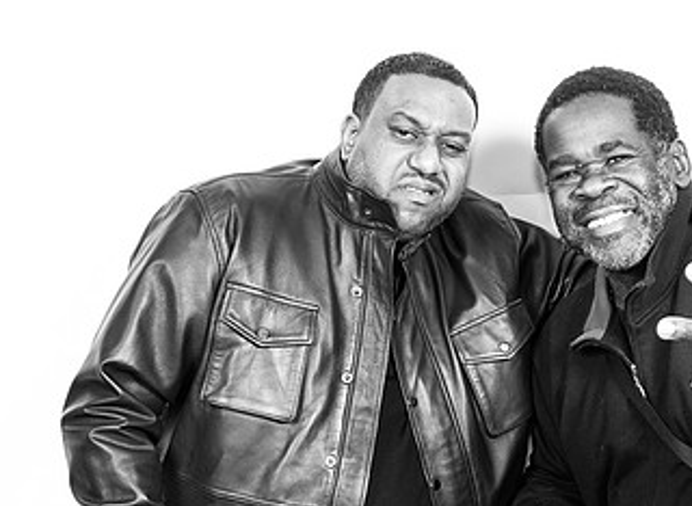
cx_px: 468
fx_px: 1942
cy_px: 329
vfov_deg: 14.8
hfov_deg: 20.1
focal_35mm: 98
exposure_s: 1/200
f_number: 4
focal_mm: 44
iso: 500
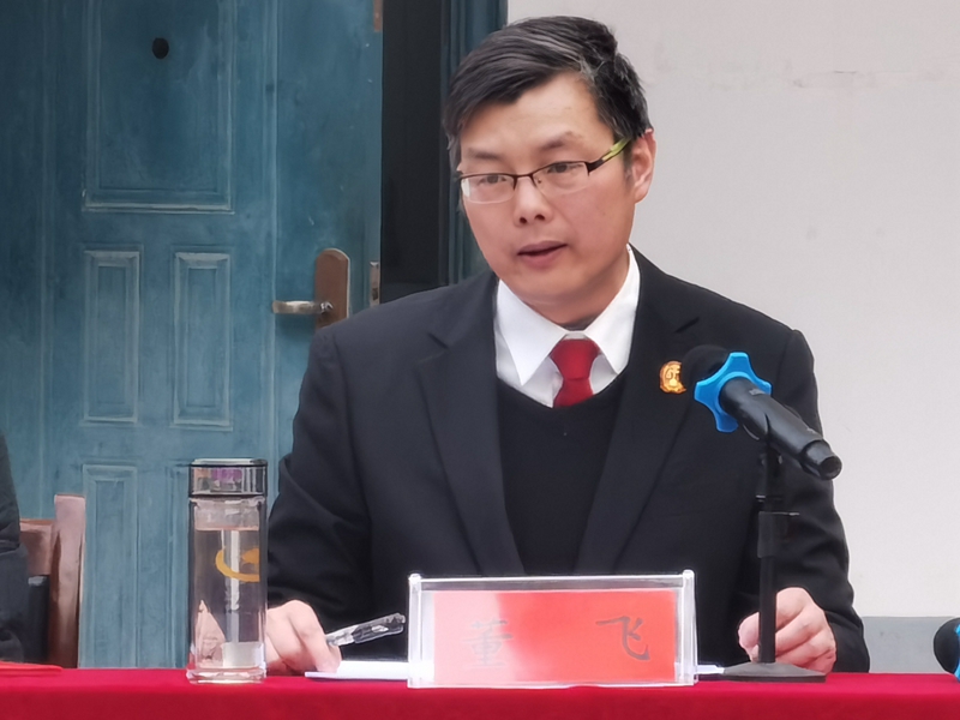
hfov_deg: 4.6
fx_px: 11842
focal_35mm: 427
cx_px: 480
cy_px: 360
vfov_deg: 3.5
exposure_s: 1/122
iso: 50
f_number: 2.4
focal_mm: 7.48
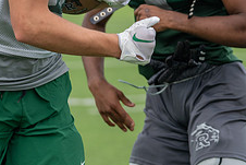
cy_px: -27
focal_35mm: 280
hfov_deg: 7.3
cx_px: 171
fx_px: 1914
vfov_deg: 4.9
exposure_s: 1/1250
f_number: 3.5
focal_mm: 109
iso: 160
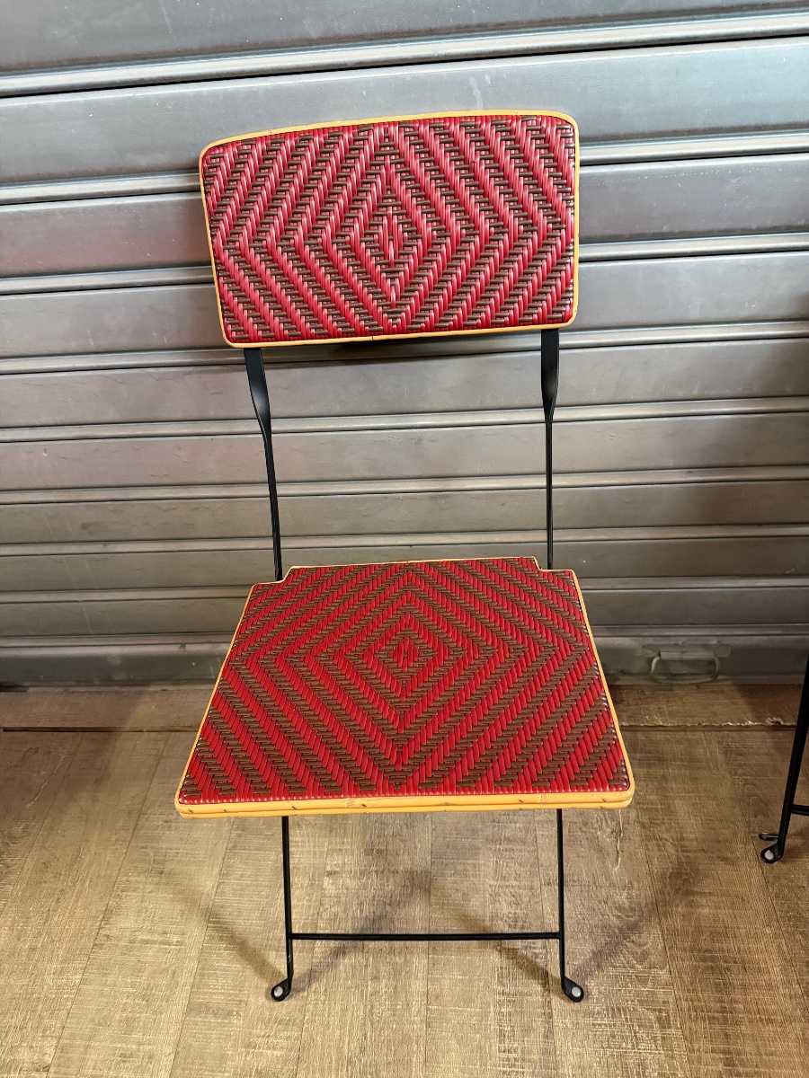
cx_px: 404
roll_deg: +5.3
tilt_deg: -39.0
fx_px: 748
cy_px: 539
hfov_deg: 56.8
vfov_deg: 71.6
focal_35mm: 24
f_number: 1.78
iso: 800
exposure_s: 1/41
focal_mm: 6.76
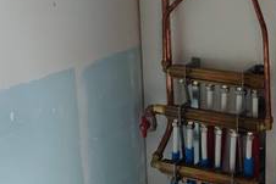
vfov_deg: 19.7
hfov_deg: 28.5
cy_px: 74
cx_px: 226
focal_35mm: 69
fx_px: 529
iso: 1000
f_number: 1.7
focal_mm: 4.25
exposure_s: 1/20
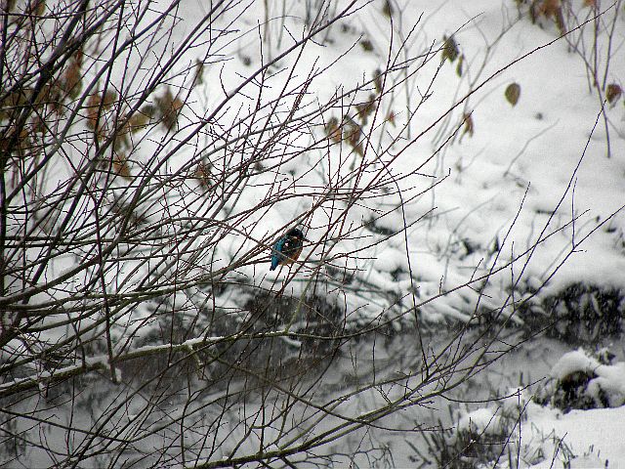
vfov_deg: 2.2
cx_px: 312
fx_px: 12205
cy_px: 234
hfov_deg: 2.9
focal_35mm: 676
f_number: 5
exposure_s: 1/80
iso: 125
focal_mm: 119.6
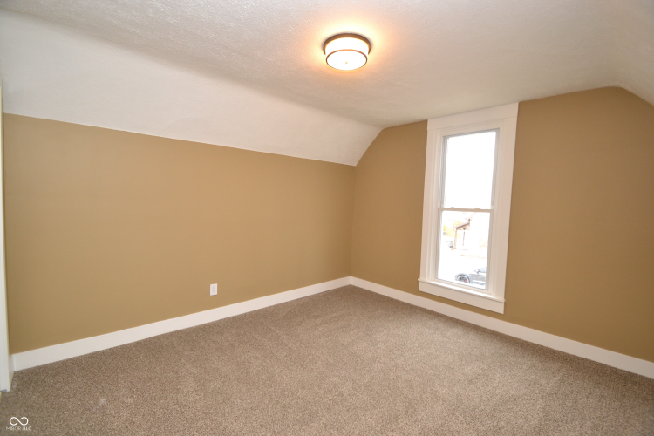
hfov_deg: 100.4
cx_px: 327
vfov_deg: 77.3
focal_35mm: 15
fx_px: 272
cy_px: 218
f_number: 3.5
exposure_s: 1/60
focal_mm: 10
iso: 640
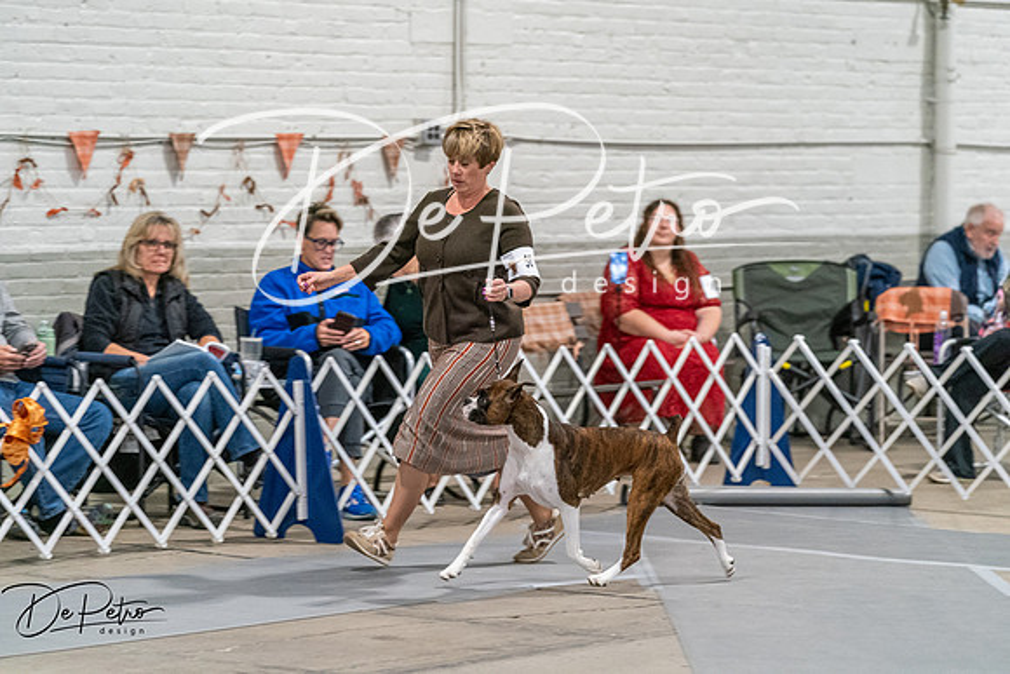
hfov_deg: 14.3
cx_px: 505
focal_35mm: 143
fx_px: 4013
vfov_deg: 9.6
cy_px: 337
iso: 6400
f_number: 3.5
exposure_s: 1/250
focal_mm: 143
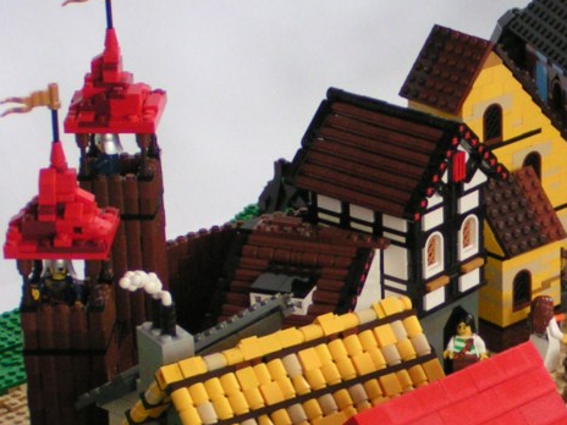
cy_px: 271
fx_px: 2604
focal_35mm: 159
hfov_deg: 12.3
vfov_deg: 9.3
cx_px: 584
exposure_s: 1/15
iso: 200
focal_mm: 11
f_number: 3.2
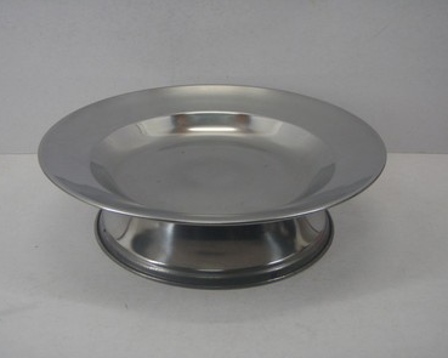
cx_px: 215
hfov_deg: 34.7
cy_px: 181
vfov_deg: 28.1
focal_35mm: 54
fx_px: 716
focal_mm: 9.13
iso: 160
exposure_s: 1/40
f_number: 4
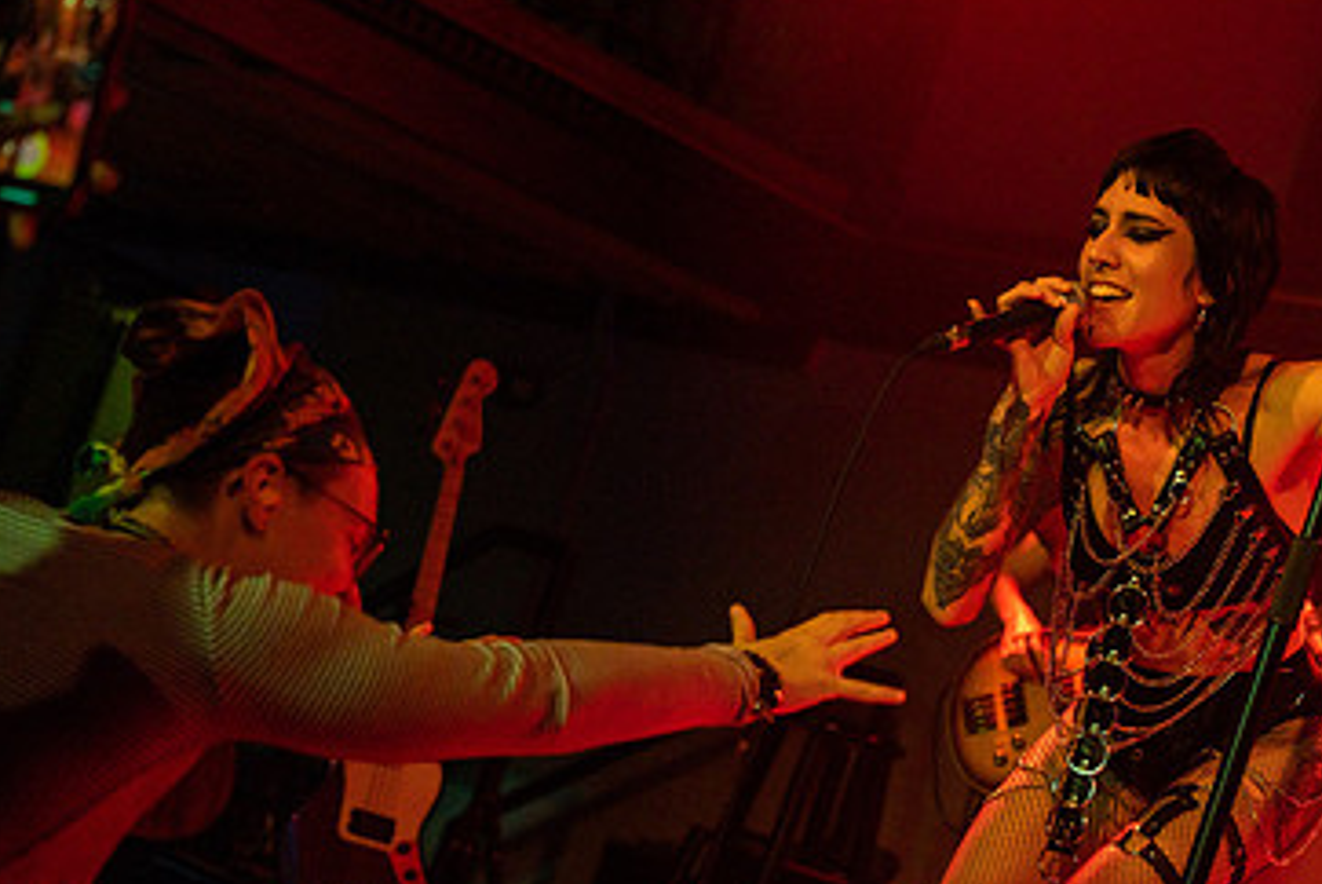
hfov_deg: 25.1
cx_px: 942
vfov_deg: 17.0
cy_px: 652
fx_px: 2940
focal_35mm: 80
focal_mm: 50
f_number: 2.8
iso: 3200
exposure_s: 1/250
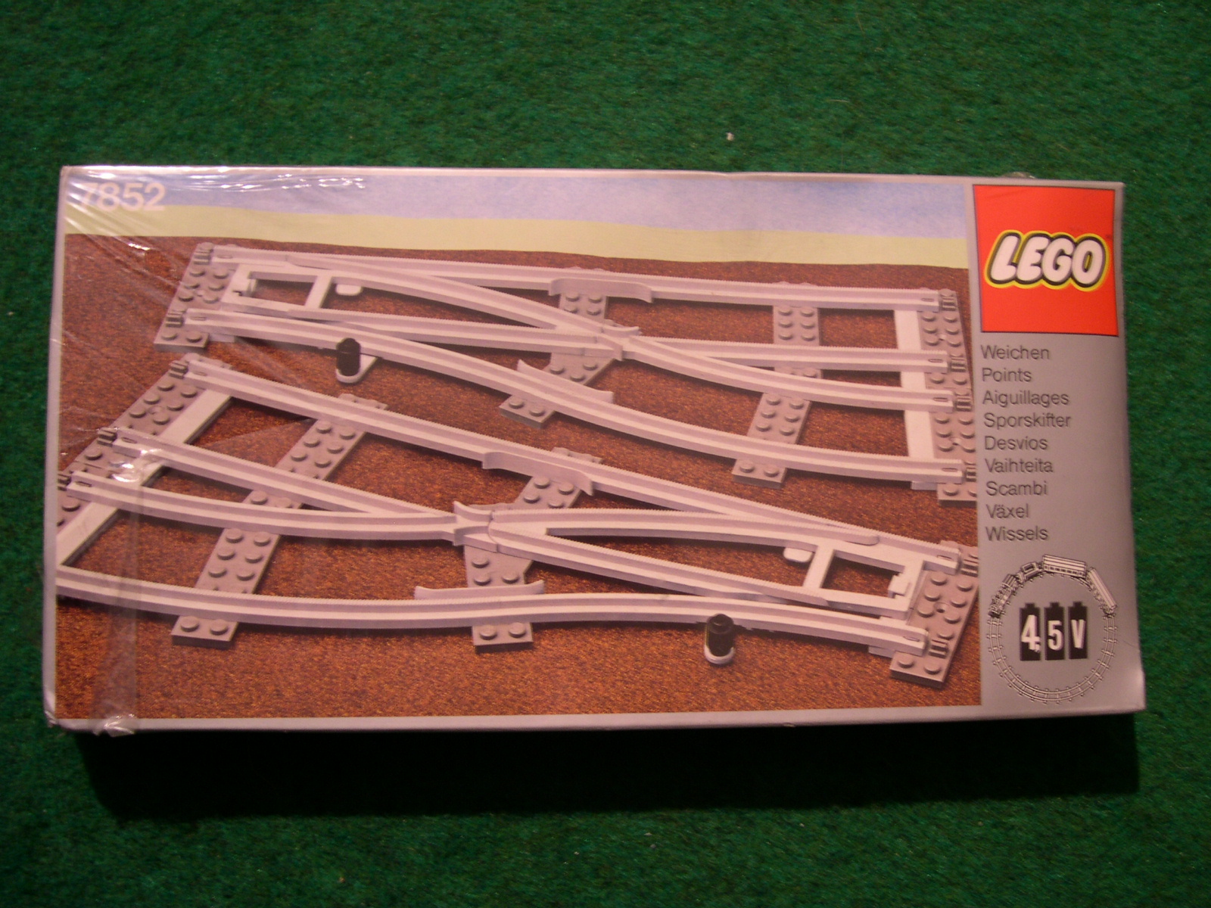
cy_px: 454
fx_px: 1329
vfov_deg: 37.7
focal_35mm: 38
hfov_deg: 49.0
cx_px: 606
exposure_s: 1/4.8
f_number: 2.8
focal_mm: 8
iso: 117
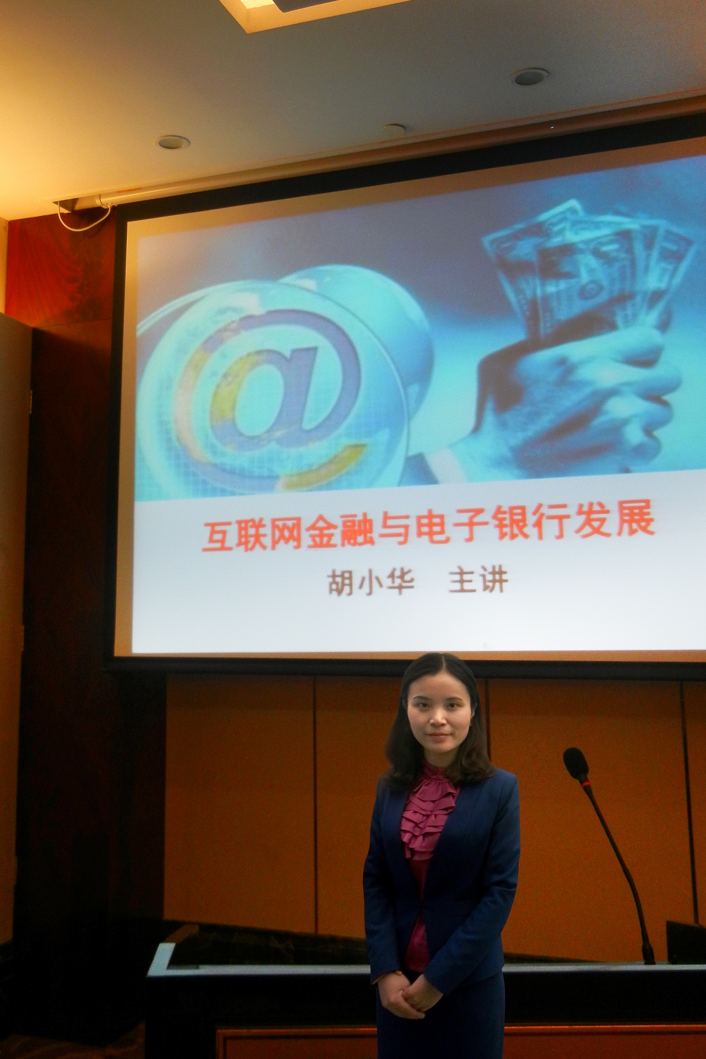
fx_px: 941
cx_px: 317
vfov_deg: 58.7
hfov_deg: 41.1
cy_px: 534
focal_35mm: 32
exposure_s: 1/40.1
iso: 160
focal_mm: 5.4
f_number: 3.5
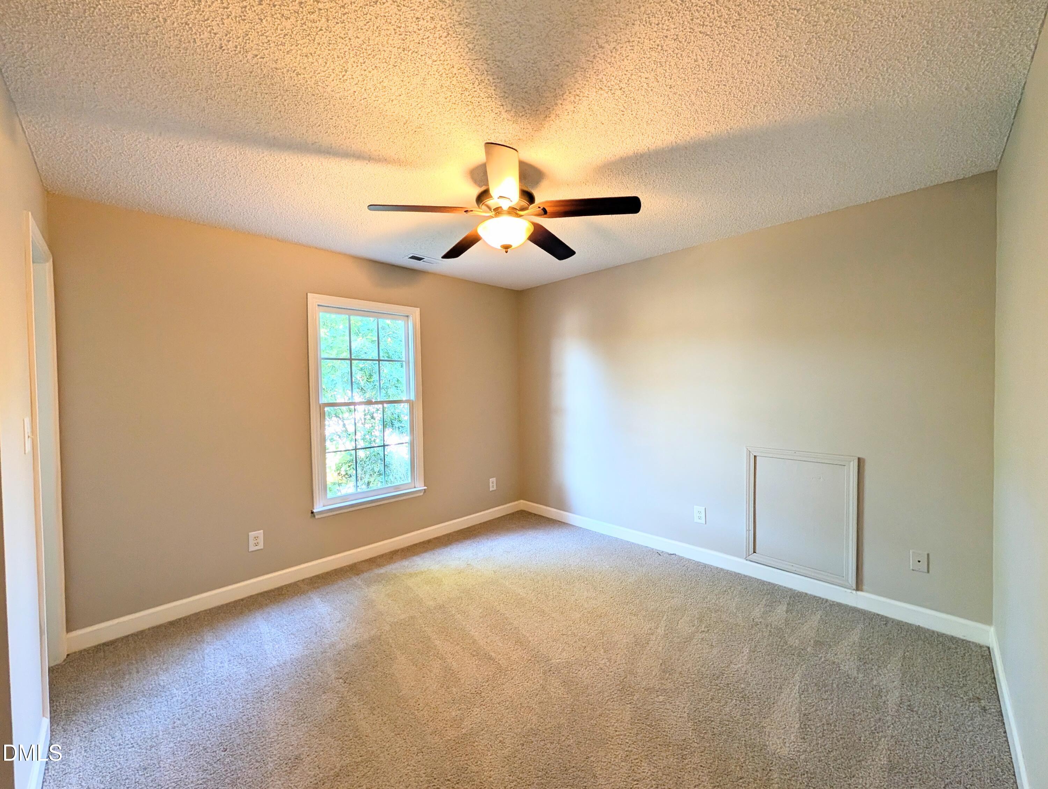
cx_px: 524
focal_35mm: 12
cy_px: 394
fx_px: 364
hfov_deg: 110.5
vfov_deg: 94.6
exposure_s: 1/60
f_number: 1.7
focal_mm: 2.02
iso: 117
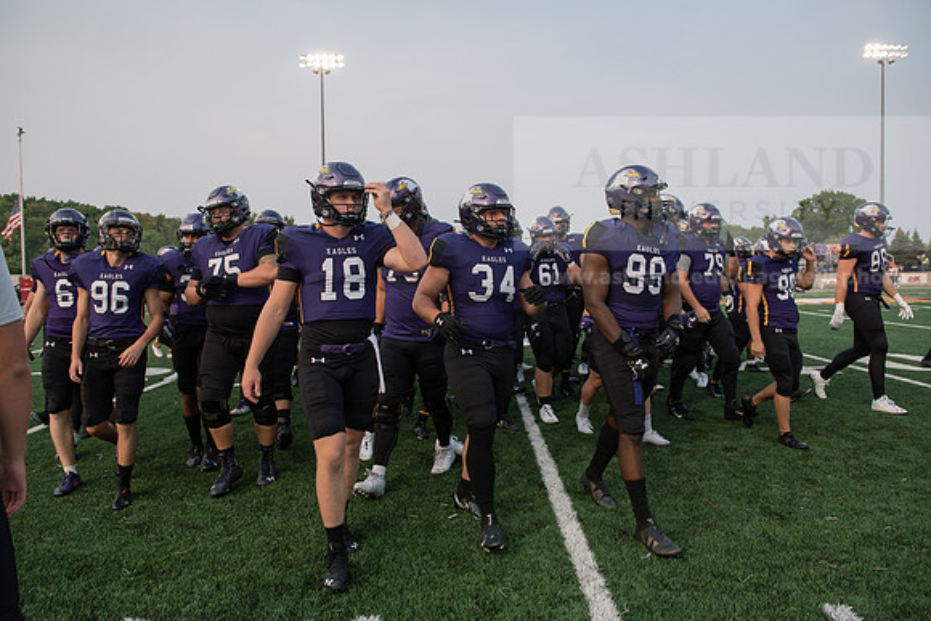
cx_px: 466
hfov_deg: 69.4
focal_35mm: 26
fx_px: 673
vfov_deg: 49.6
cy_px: 310
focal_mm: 26
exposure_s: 1/640
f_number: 5
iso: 640
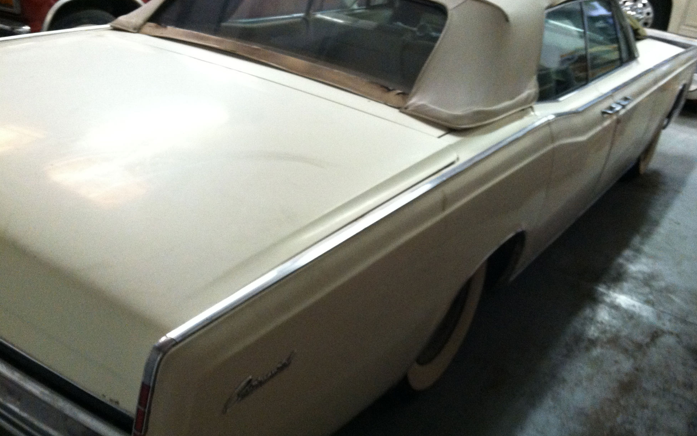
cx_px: 363
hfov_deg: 50.4
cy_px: 213
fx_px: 741
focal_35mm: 39
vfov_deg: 32.8
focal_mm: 3.85
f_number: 2.8
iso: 320
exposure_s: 1/15
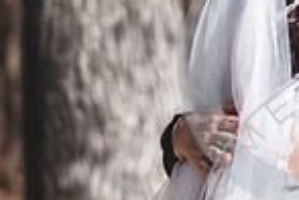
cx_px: 500
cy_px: 91
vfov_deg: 4.3
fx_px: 2682
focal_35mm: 323
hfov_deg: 6.3
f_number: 2.8
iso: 100
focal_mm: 82
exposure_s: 1/2500
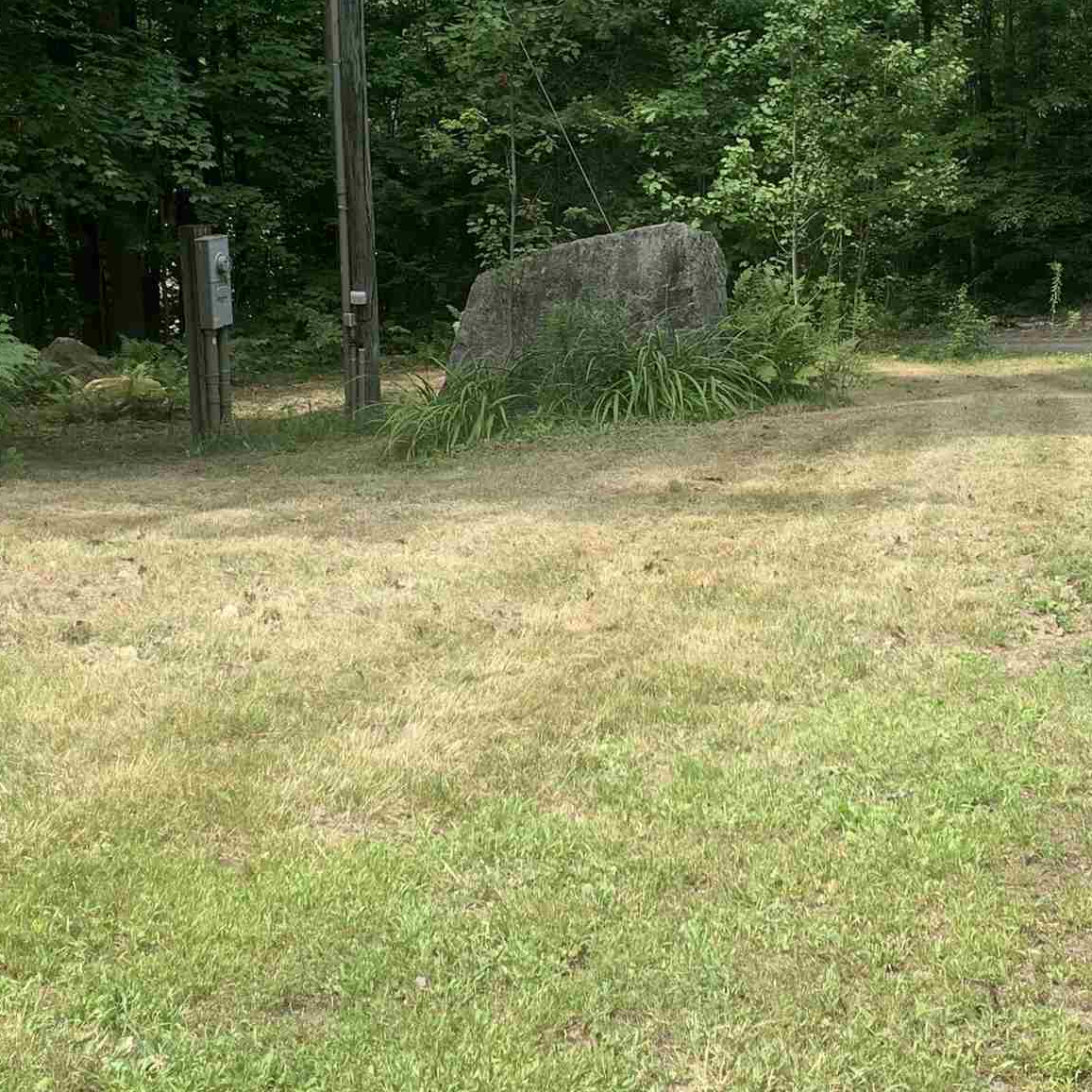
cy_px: 344
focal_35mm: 61
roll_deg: +1.4
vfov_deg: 27.9
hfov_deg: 28.0
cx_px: 733
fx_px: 2177
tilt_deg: -8.2
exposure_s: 1/651
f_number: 1.8
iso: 25
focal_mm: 4.25
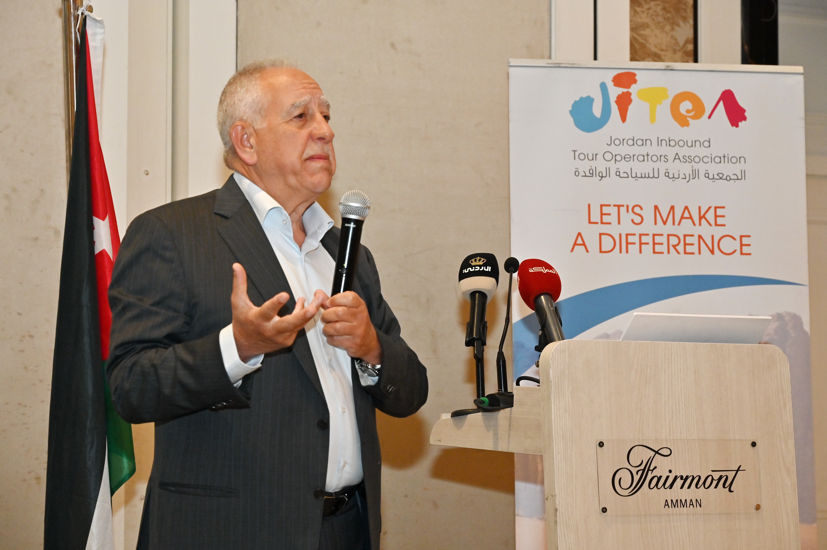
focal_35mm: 84
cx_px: 414
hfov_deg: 24.2
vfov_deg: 16.2
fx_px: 1928
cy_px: 275
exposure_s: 1/125
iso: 1250
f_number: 7.1
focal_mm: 84
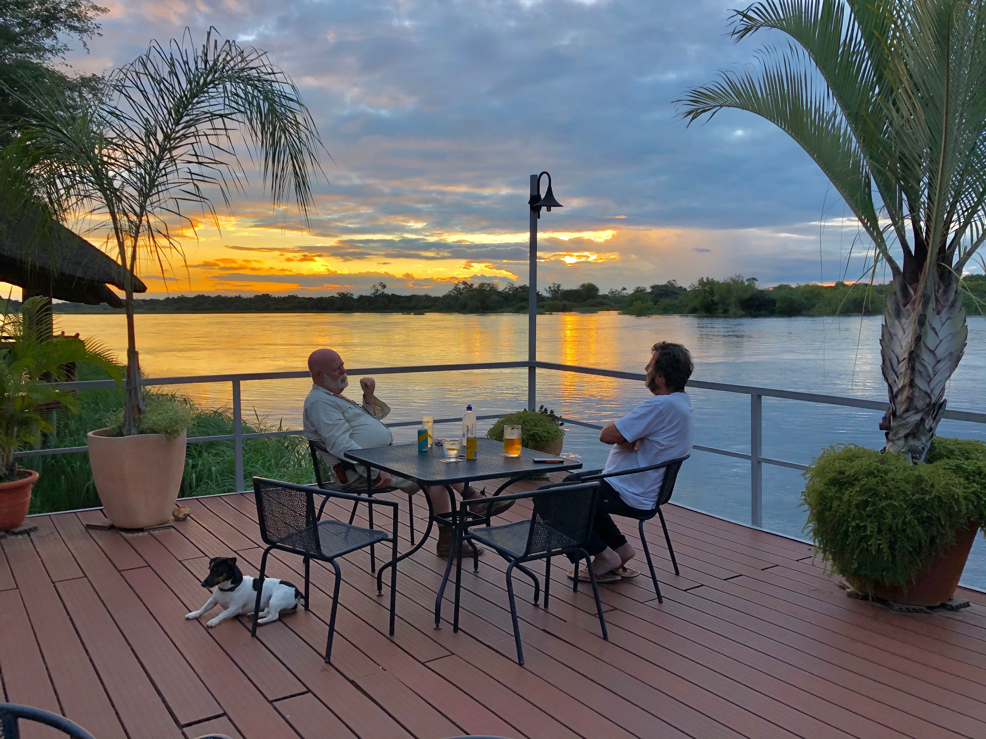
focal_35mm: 28
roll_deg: +0.3
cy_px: 370
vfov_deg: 49.7
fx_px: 798
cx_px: 493
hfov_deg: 63.4
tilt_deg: -5.5
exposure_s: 1/130
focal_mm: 4
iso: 20
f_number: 1.8
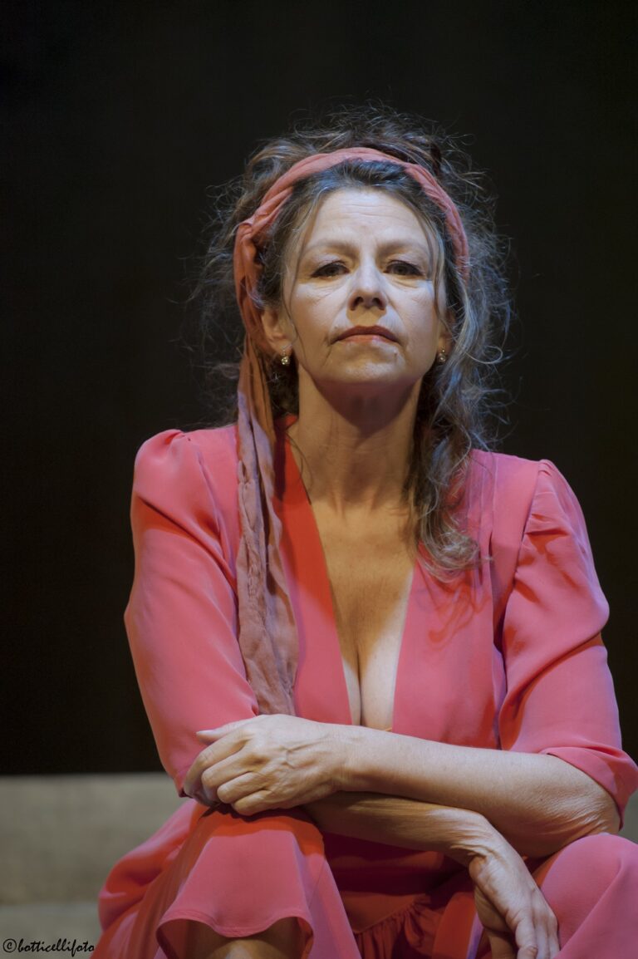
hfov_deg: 8.1
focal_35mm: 170
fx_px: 4524
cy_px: 480
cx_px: 319
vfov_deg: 12.1
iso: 3200
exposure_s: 1/200
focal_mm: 170
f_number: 4.5
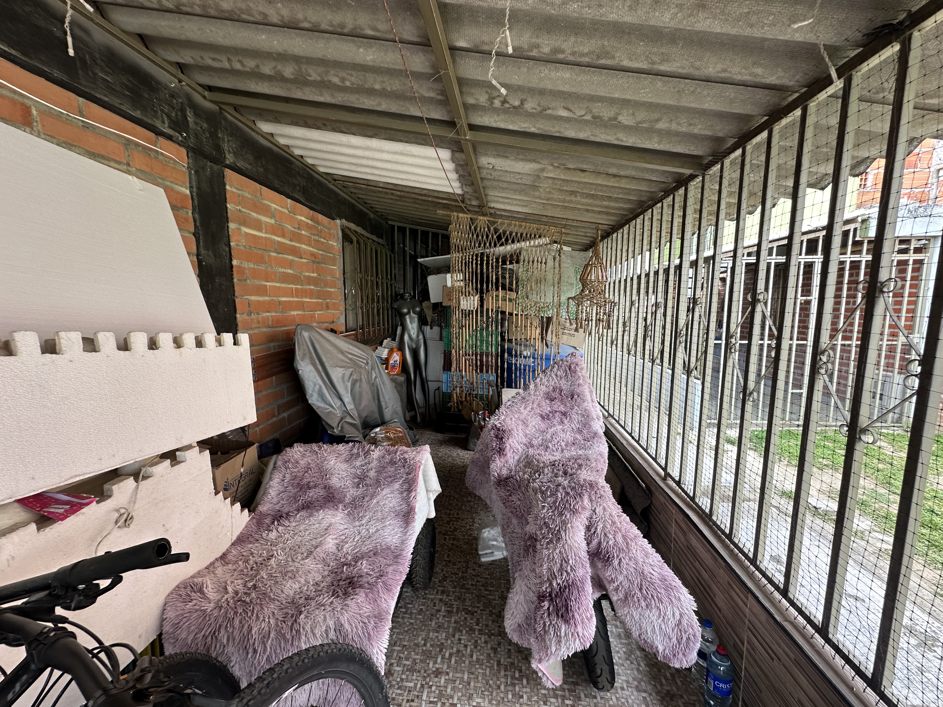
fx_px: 381
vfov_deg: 85.7
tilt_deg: -7.3
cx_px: 472
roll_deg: +0.0
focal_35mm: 14
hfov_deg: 102.1
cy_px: 354
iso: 80
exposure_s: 1/99
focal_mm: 2.22
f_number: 2.2
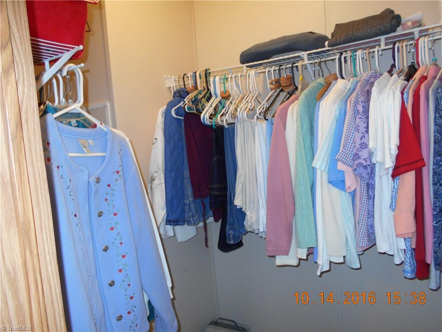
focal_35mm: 26
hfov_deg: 67.3
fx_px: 332
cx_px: 221
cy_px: 166
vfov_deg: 53.1
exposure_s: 1/25
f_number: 3.2
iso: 200
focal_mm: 4.6
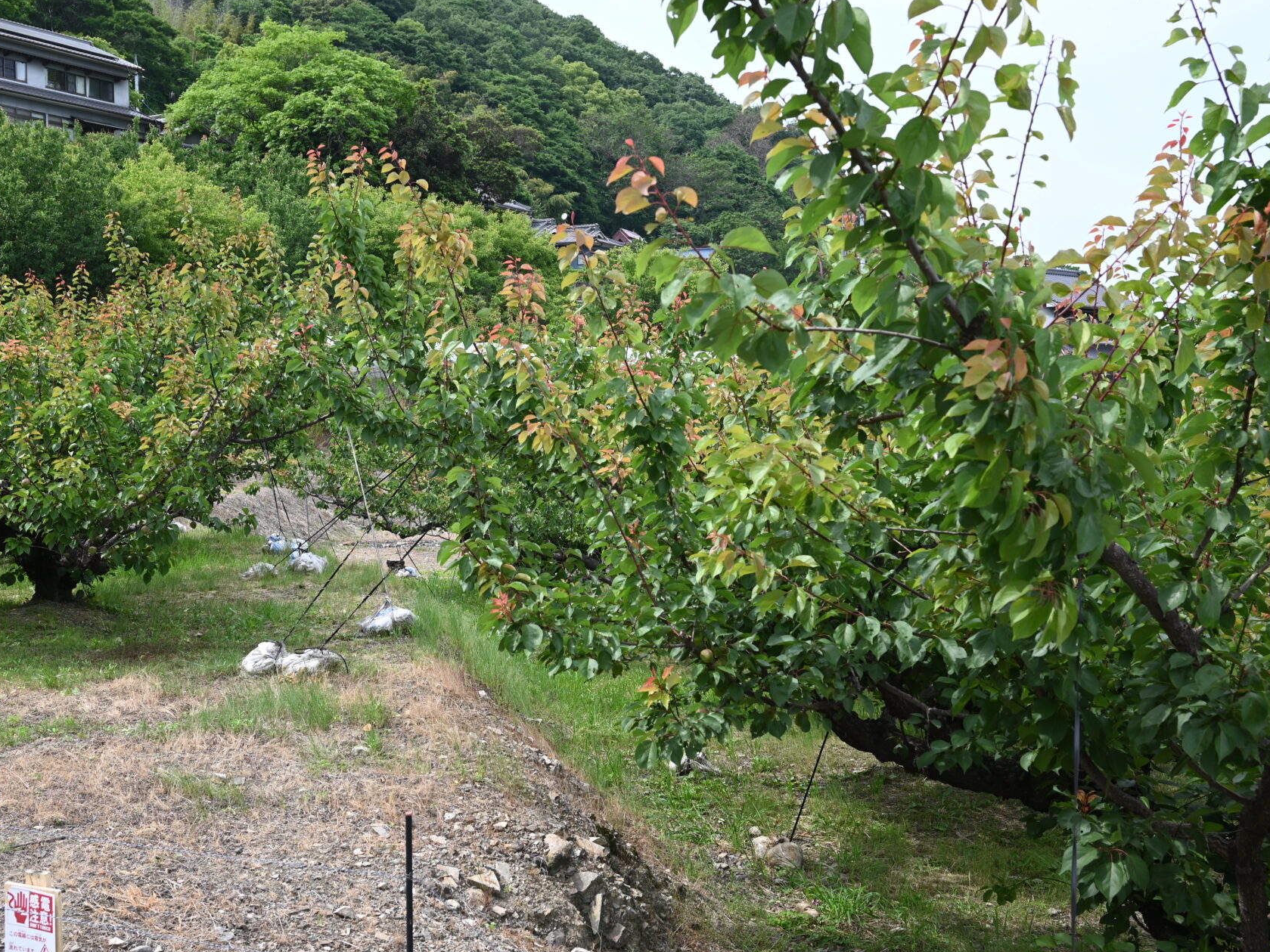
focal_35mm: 44
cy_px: 482
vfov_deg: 32.9
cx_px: 549
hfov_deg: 42.9
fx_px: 1614
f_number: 9
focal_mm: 40
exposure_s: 1/320
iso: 320
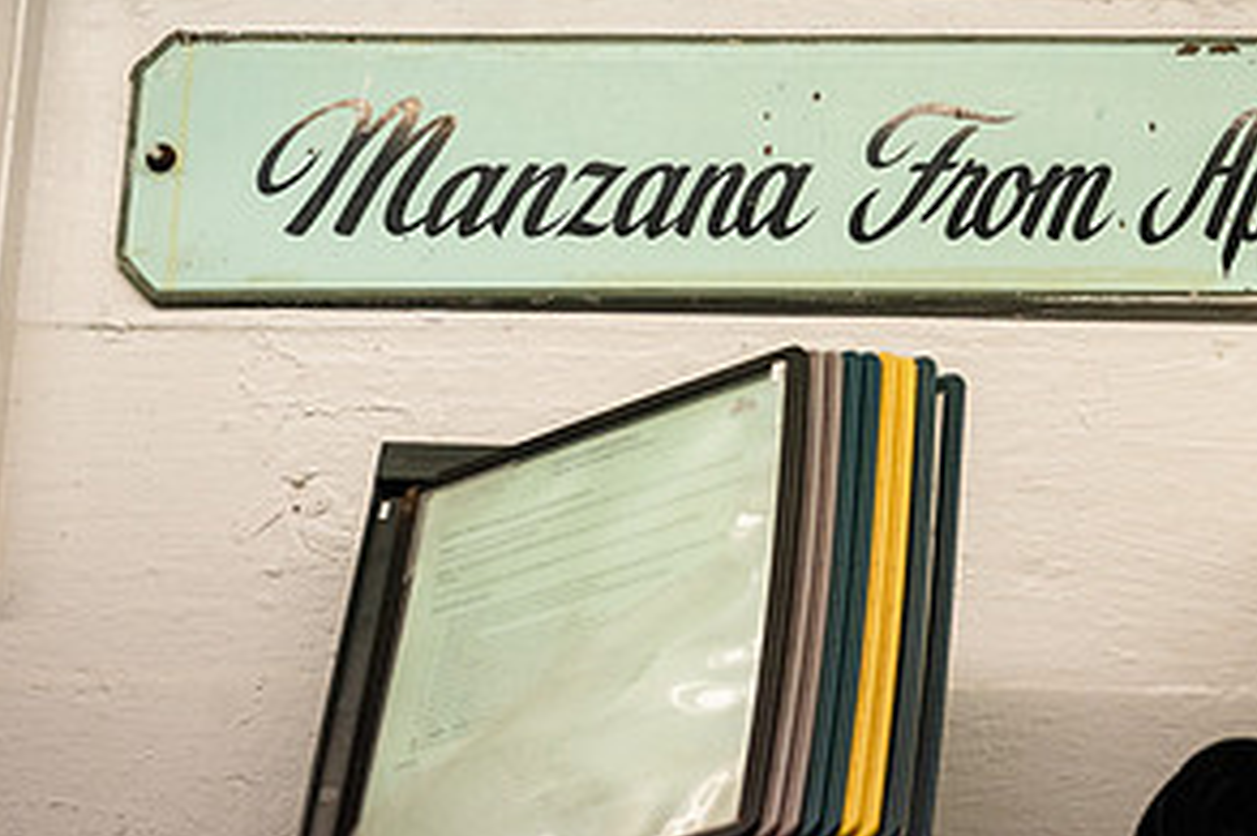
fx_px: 4013
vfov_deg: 11.8
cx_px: 1197
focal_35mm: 115
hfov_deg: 17.5
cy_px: 58
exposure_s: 1/800
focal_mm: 58
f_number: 4
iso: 800
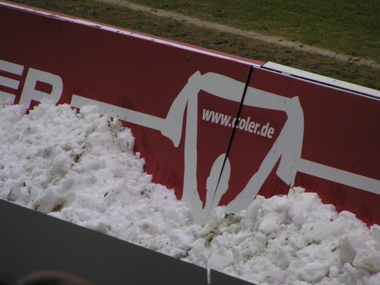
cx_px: 190
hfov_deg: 5.8
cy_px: 142
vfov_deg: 4.4
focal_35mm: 340
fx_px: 3732
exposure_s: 1/500
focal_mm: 52
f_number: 3.5
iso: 200
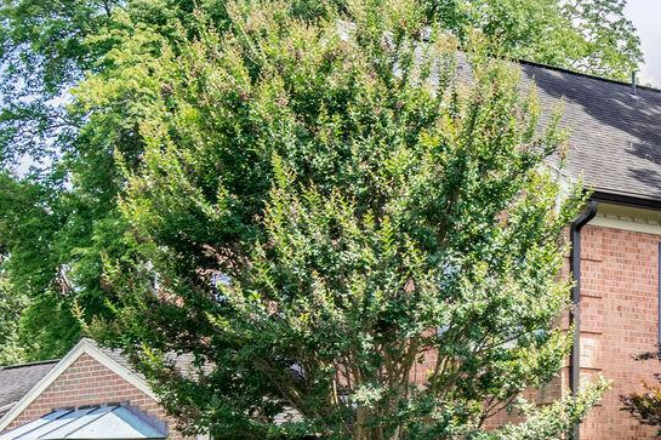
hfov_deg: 18.3
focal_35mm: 111
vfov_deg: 12.3
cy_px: 310
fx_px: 2037
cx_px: 526
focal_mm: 35
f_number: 8
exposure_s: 1/100
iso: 400
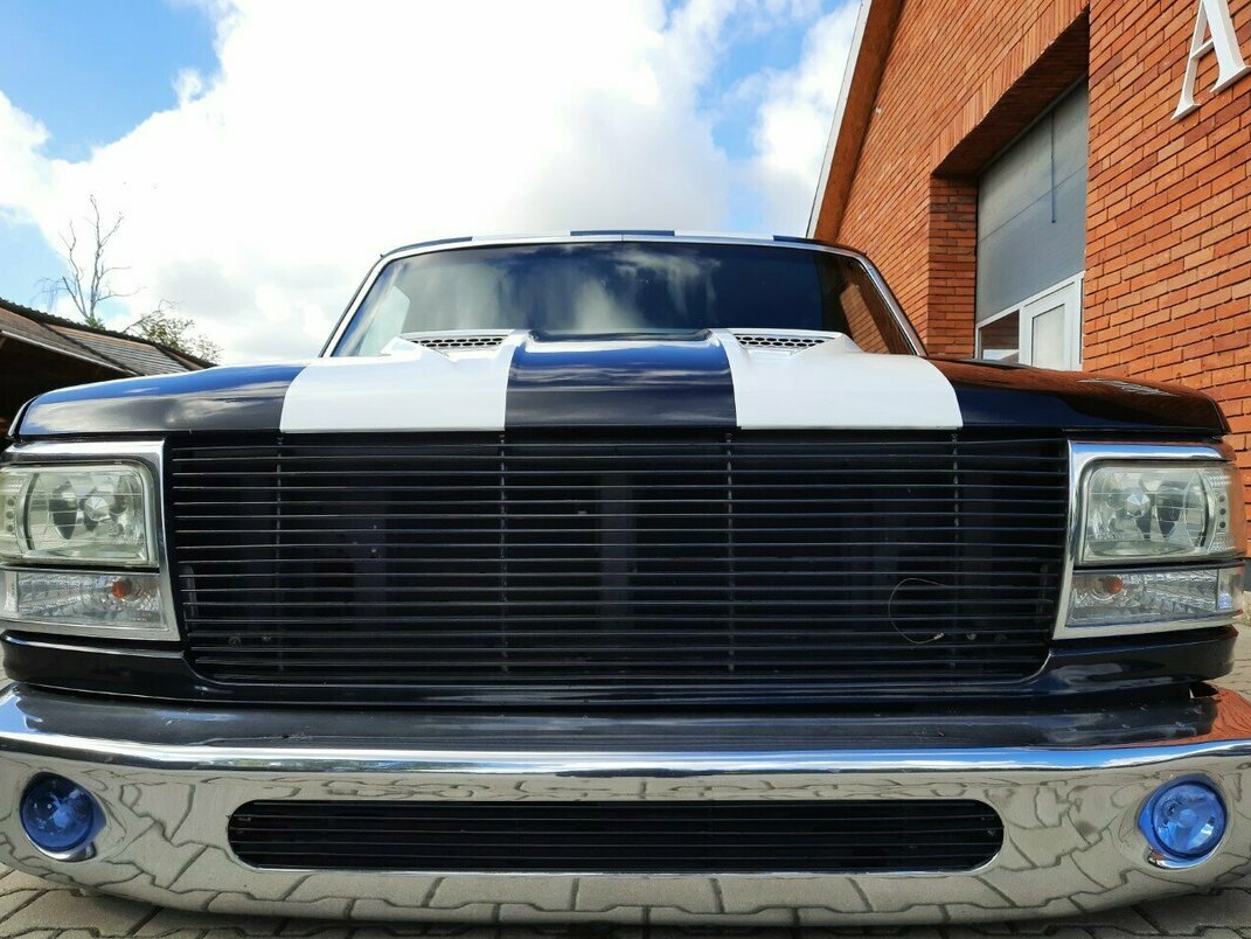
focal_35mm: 28
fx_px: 1012
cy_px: 521
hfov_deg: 63.4
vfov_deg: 49.7
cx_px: 618
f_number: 2
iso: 40
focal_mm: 4.6
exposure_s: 1/514
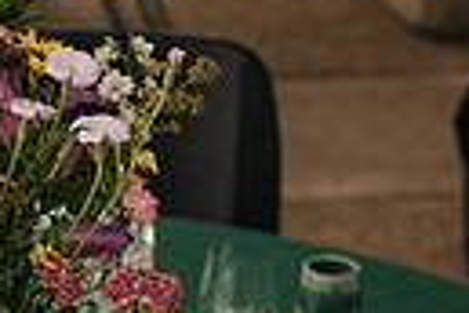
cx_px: -22
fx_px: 2045
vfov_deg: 8.3
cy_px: 648
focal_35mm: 157
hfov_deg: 12.9
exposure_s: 1/200
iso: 1000
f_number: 3.2
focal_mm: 35
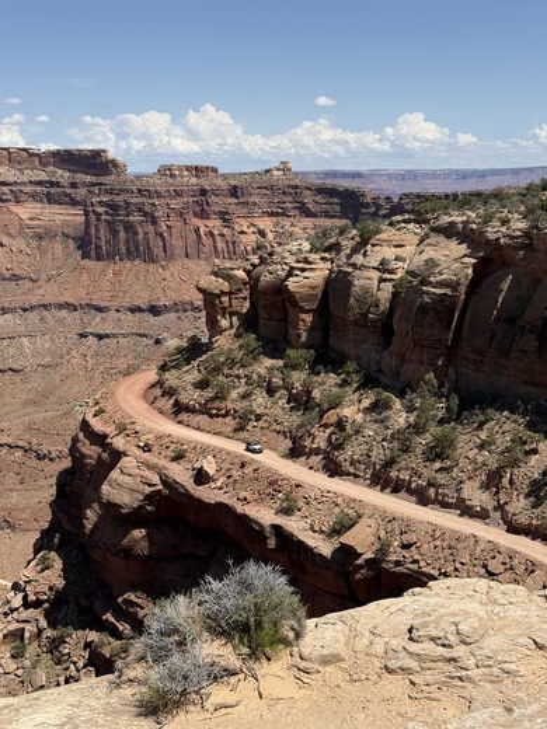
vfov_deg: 39.7
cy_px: 364
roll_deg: +1.3
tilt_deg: -9.5
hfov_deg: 30.3
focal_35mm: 48
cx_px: 274
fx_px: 1011
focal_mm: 6.76
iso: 100
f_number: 1.78
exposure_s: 1/7874
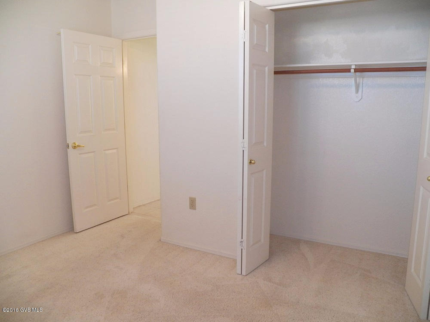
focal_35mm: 28
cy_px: 161
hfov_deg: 63.4
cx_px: 215
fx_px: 348
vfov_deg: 49.7
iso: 125
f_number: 2.8
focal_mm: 4.9
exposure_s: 1/40
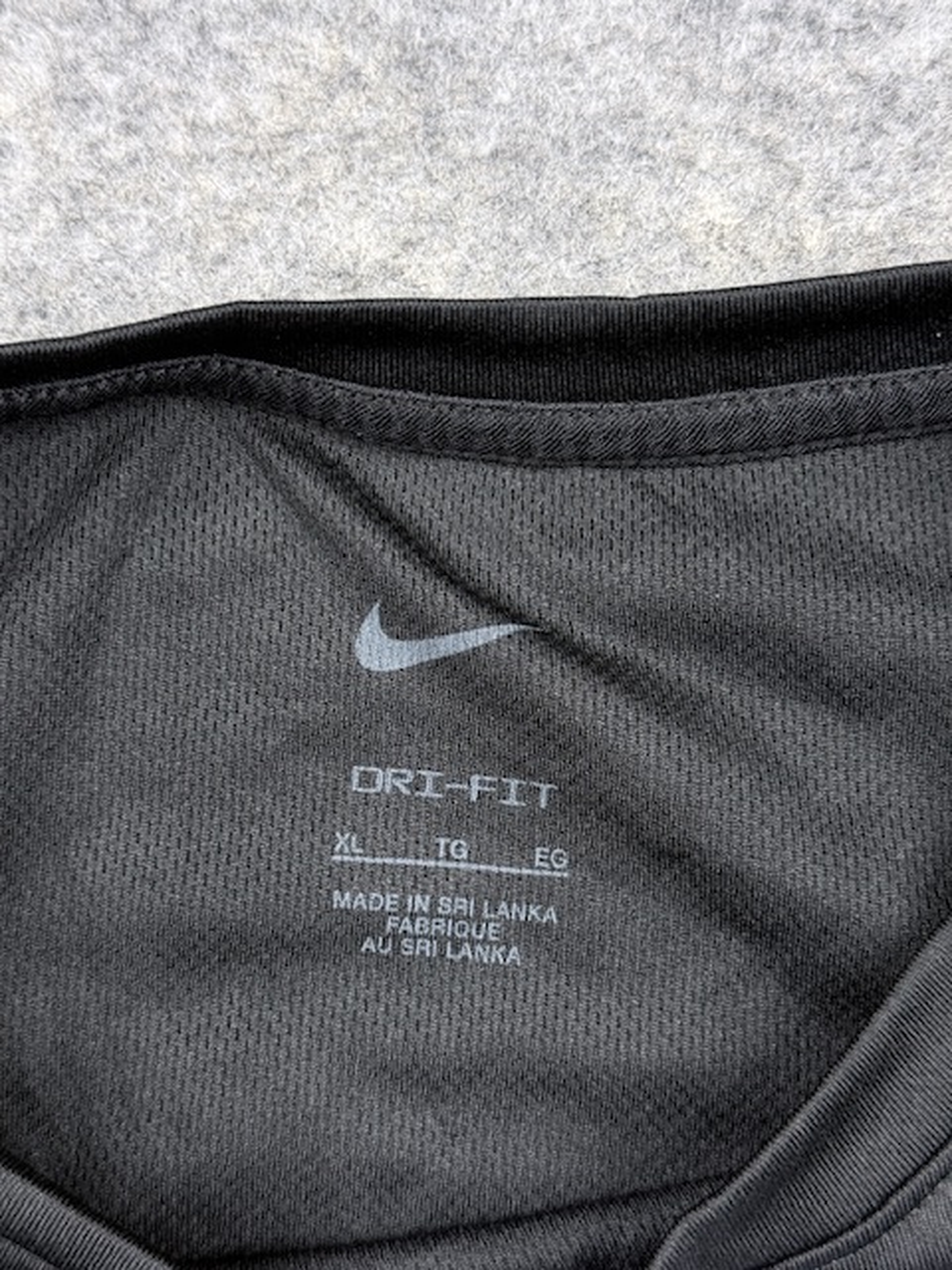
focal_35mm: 48
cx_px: 476
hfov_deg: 30.3
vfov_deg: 39.7
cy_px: 635
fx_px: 1760
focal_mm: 6.76
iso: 125
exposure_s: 1/50
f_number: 1.78
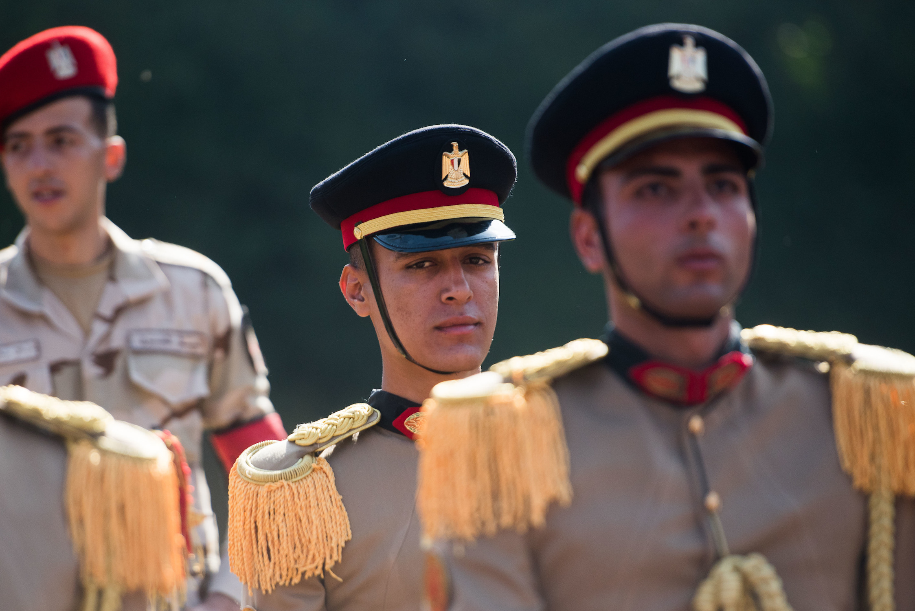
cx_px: 458
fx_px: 5085
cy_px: 306
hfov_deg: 10.3
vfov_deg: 6.9
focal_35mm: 200
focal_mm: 200
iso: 500
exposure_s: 1/4000
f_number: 2.8
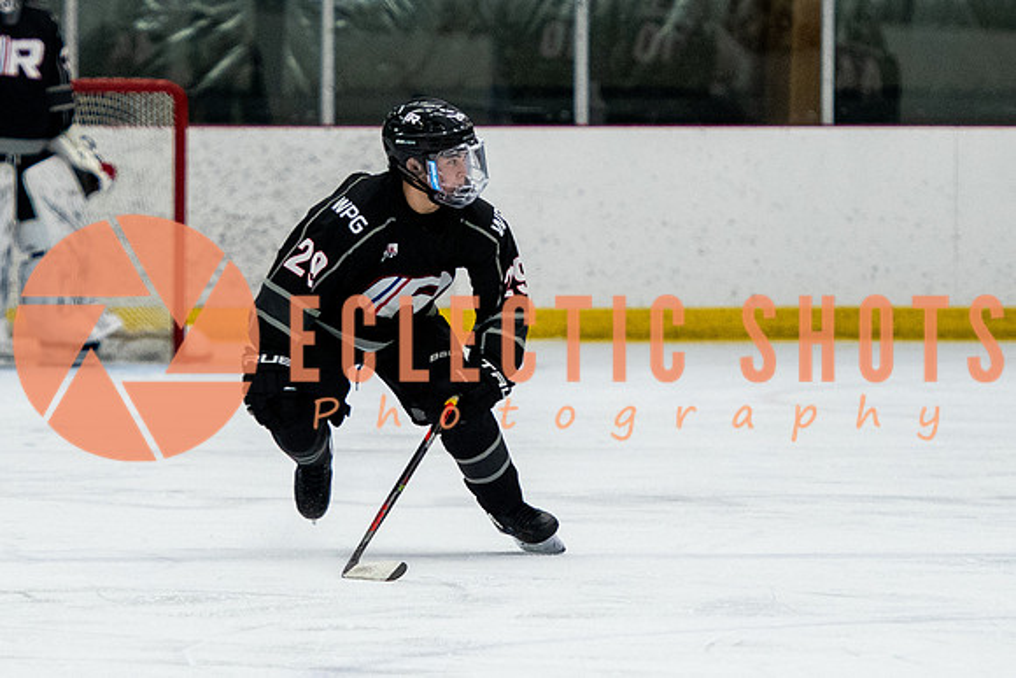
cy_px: 251
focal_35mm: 443
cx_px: 394
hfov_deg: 4.7
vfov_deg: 3.1
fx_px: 12499
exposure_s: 1/640
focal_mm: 150
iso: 1600
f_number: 2.8
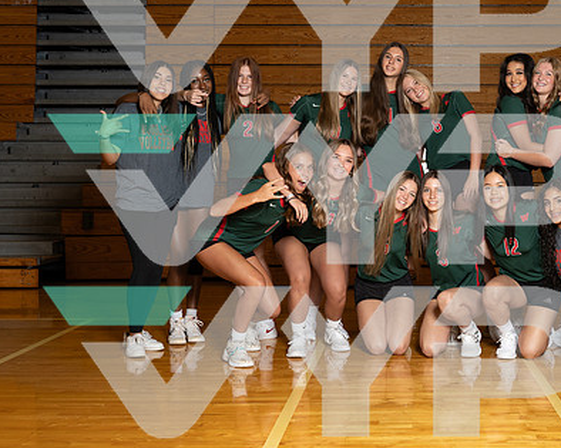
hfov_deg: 31.0
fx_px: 996
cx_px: 410
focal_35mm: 60
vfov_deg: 25.4
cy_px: 190
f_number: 8
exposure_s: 1/250
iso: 1000
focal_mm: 43
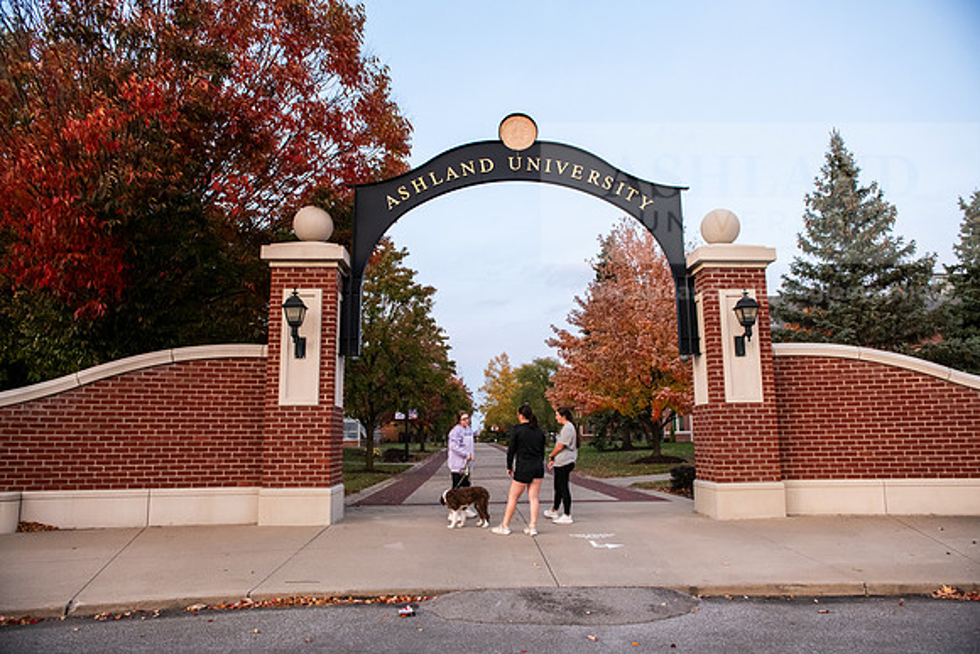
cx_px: 490
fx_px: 653
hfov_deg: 73.7
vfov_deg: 53.2
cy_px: 327
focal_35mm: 24
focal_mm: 24
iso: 1600
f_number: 4
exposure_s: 1/200
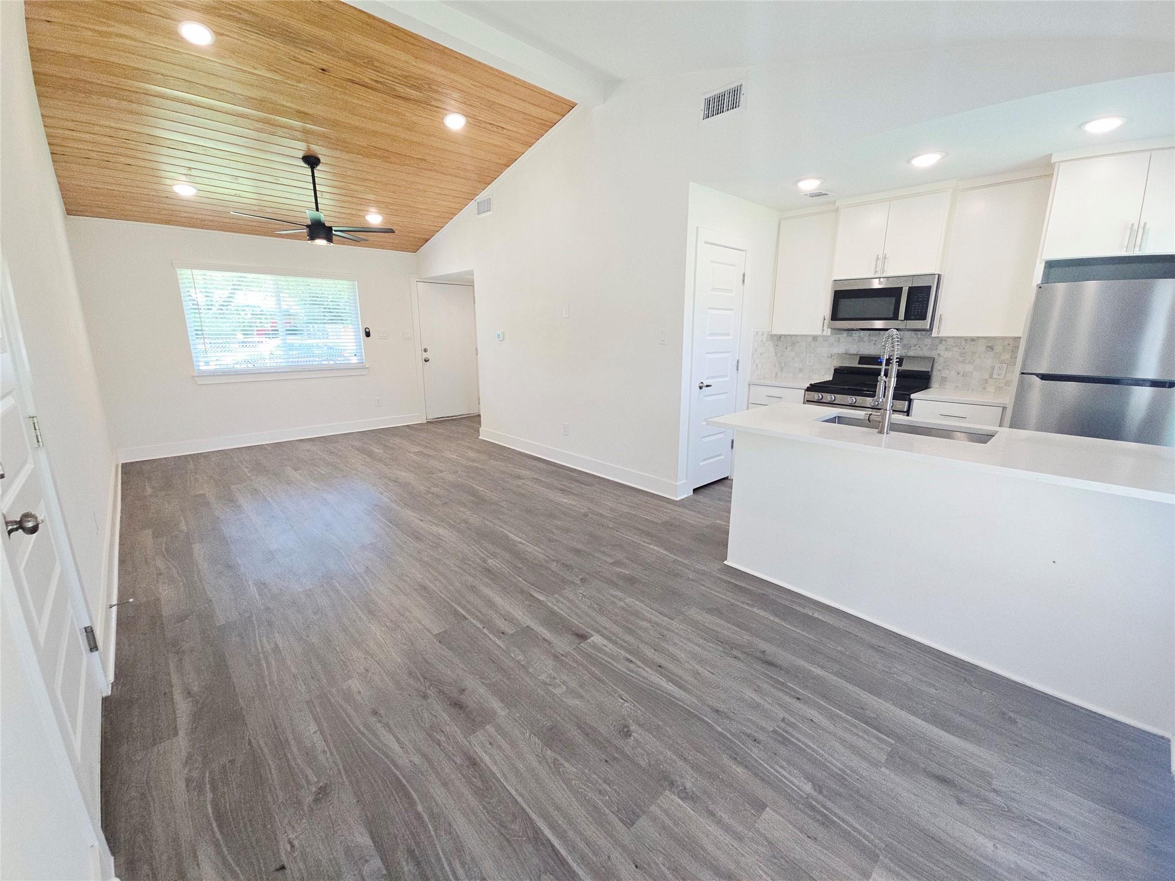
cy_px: 440
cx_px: 588
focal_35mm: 13
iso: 80
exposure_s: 1/60
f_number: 2.2
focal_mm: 2.2
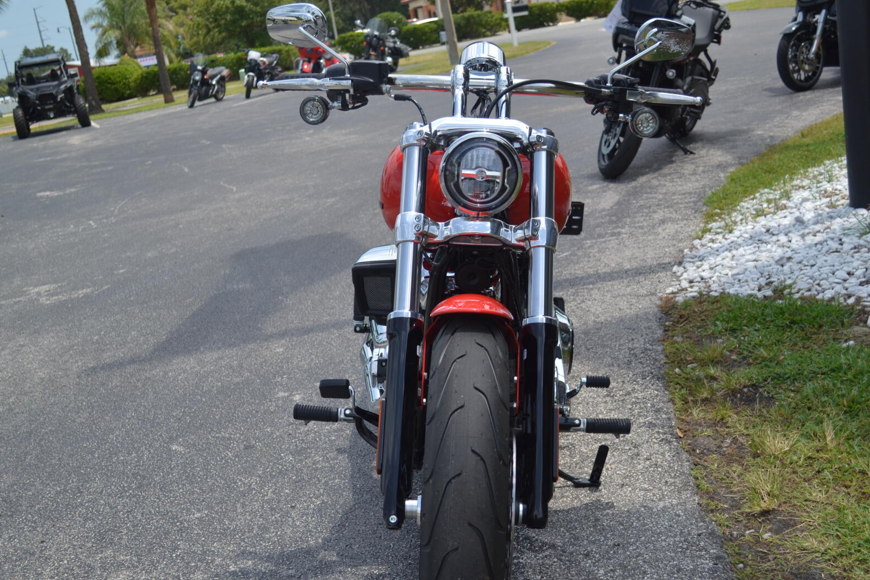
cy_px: 360
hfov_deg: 46.3
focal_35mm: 42
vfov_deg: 31.8
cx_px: 486
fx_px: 1015
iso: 100
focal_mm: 22
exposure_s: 1/800
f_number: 4
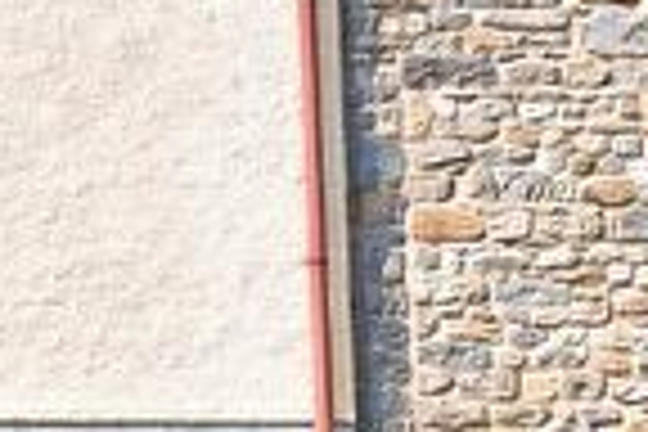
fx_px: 2016
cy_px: -50
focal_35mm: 112
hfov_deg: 15.1
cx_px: -608
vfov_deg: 12.0
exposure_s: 1/500
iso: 250
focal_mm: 23
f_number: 11
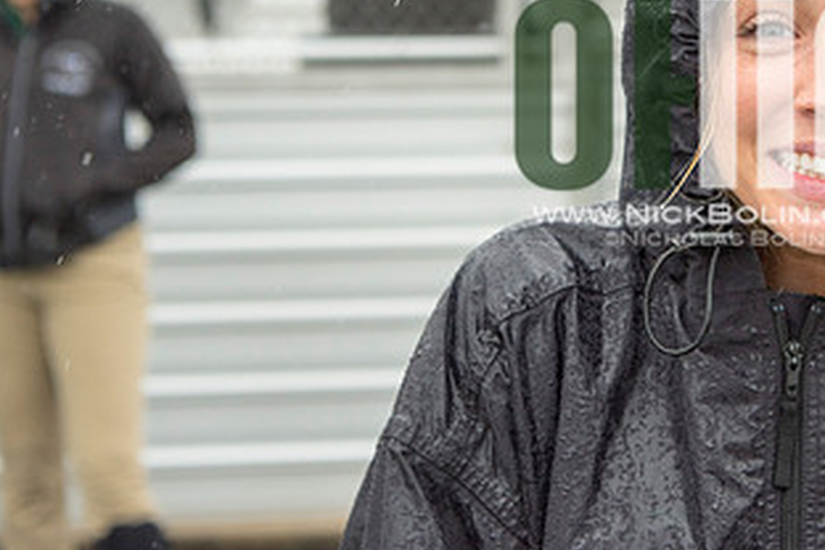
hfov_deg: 21.5
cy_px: 120
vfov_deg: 14.6
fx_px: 2131
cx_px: 714
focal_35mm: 93
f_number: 4
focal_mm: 50
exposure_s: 1/1000
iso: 400
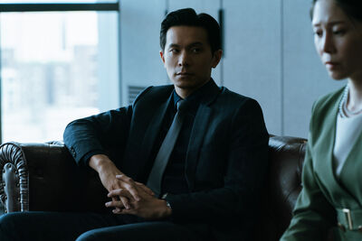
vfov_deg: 12.9
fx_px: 1066
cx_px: 181
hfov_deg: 19.3
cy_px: 120
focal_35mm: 106
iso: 2000
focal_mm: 106
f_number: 4
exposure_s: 1/160
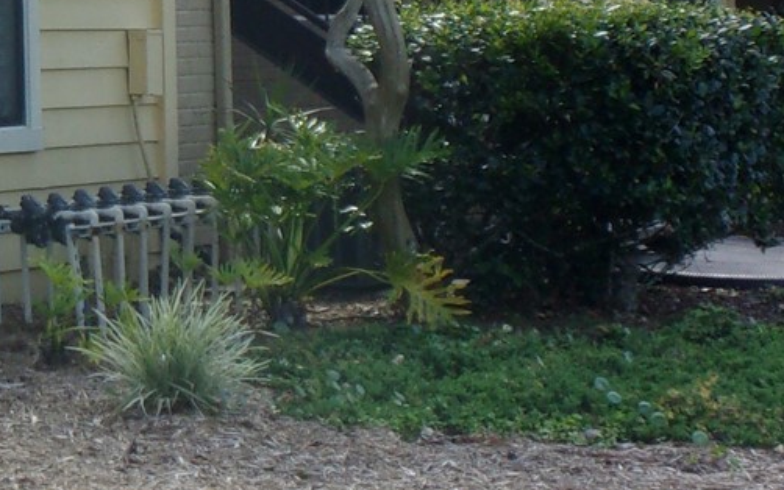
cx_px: -153
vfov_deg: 7.3
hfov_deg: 11.5
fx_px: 3825
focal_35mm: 179
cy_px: -73
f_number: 4.9
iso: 80
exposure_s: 1/140
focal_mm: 9.5
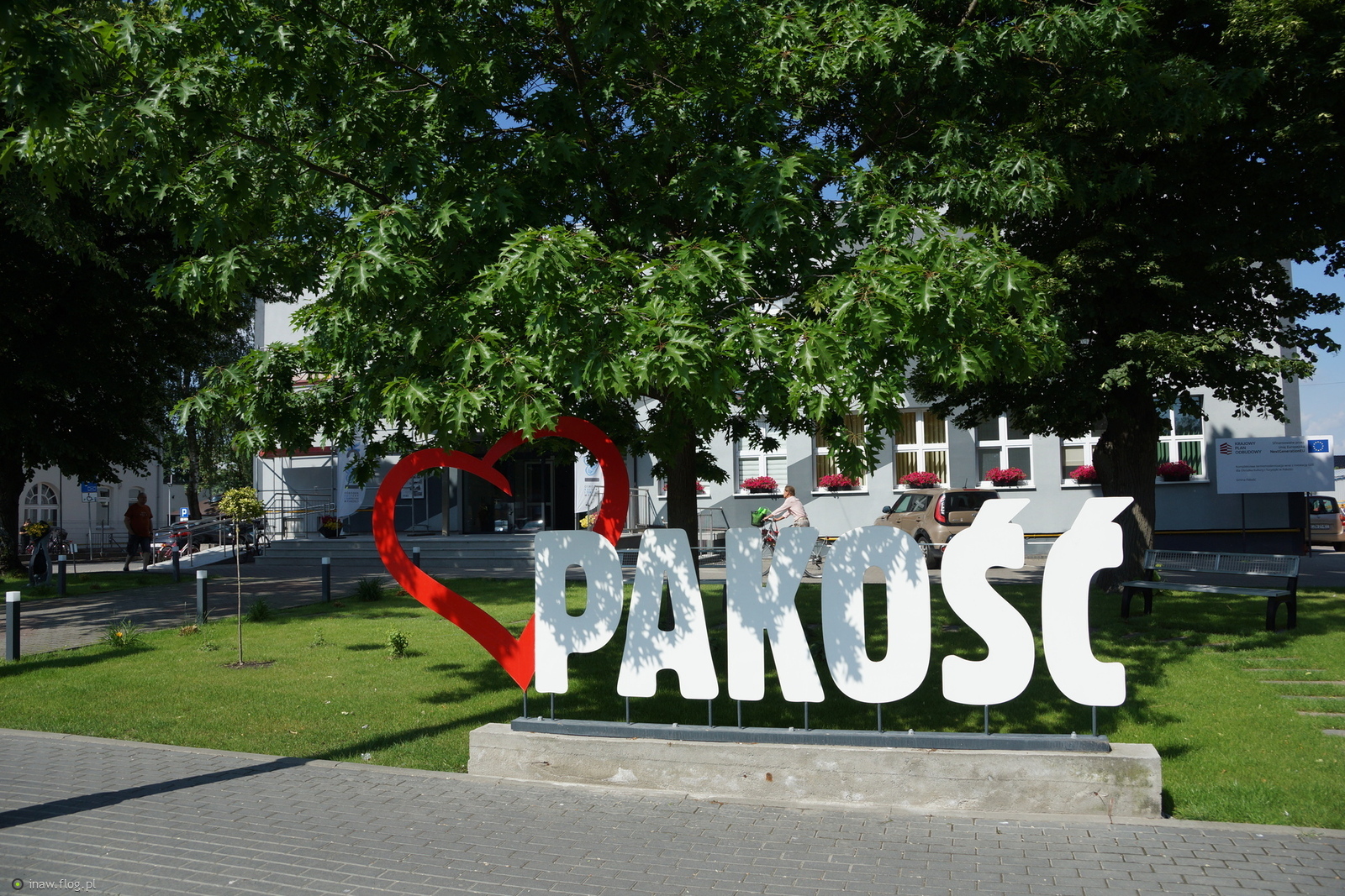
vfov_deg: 47.9
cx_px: 672
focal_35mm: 27
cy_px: 448
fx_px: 1009
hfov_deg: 67.4
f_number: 5.6
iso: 100
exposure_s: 1/800
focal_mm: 18
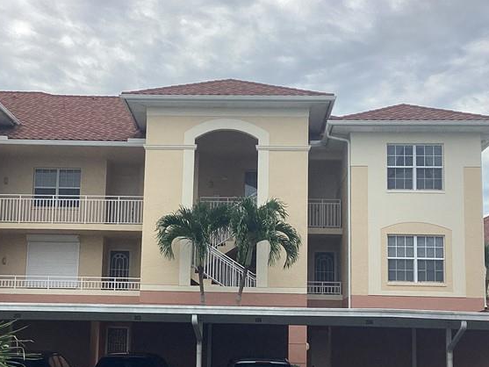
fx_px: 805
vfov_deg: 25.6
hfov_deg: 33.8
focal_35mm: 57
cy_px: 238
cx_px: 227
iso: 25
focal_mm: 3.3
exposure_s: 1/255
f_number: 2.4
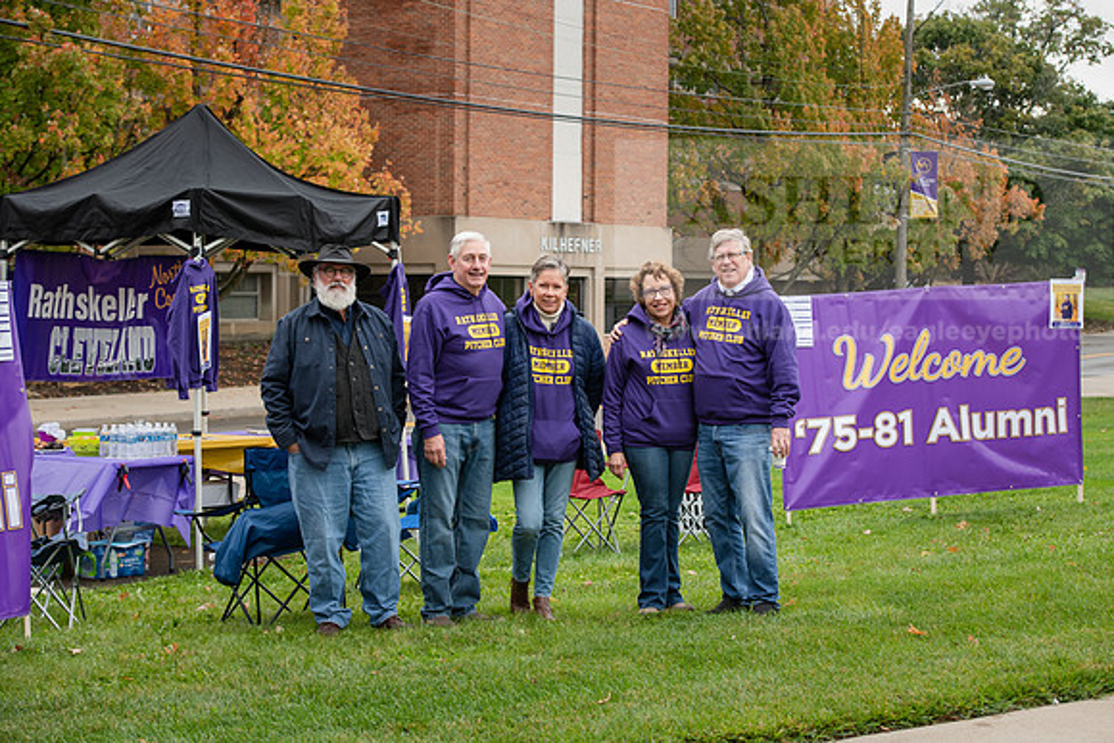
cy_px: 372
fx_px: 2167
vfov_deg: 19.5
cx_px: 557
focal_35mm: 70
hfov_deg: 28.8
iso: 500
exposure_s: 1/320
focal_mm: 70
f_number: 5.6
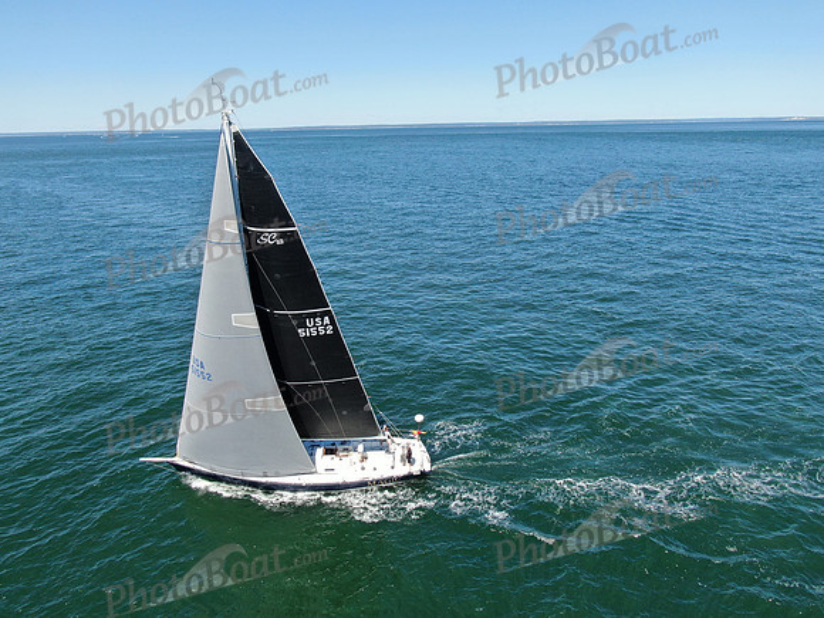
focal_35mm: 24
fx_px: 571
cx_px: 412
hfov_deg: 71.6
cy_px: 309
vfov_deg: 56.8
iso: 100
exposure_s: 1/1000
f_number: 2.8
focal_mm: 4.39
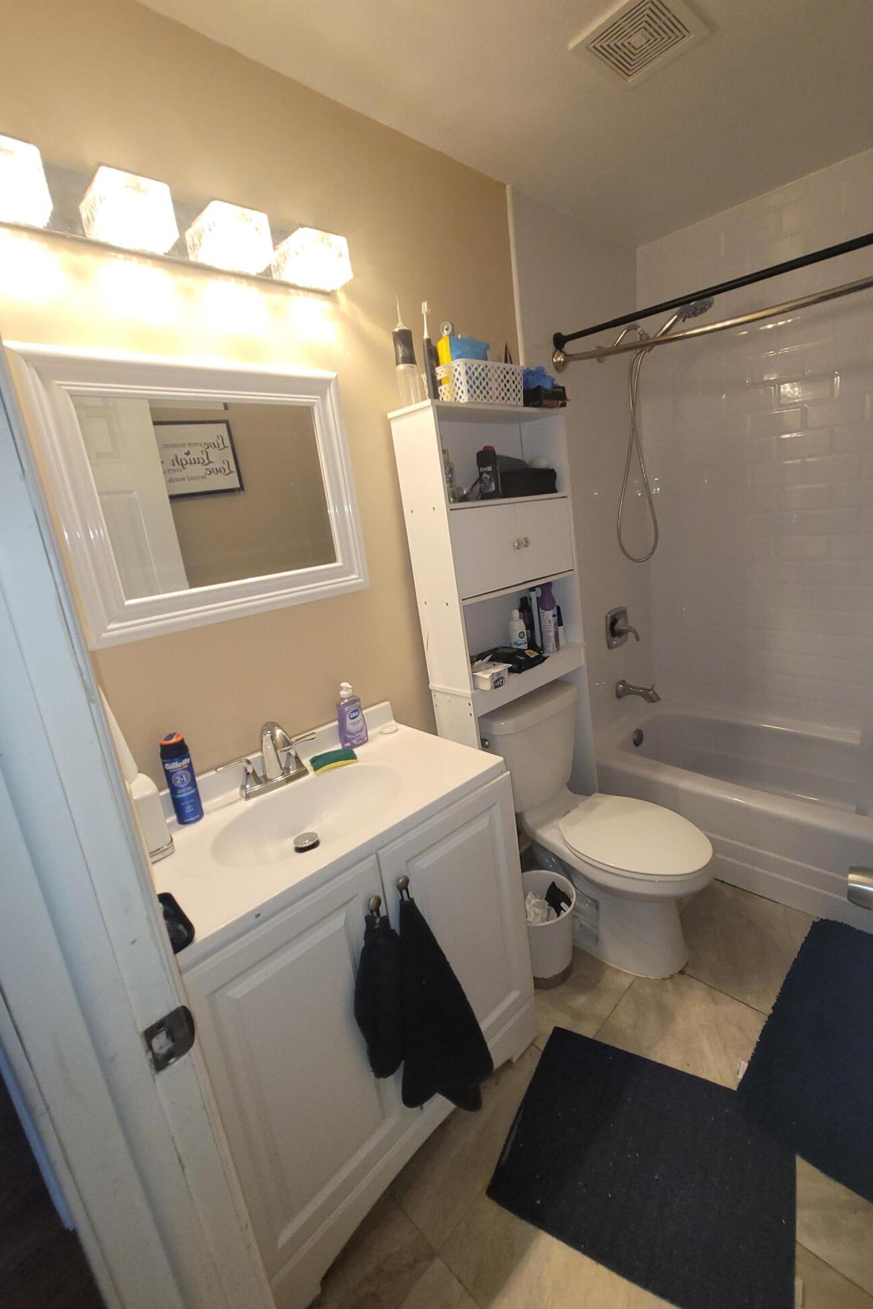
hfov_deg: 80.6
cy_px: 632
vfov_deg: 104.2
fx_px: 509
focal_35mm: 14
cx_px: 507
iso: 125
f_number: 2.2
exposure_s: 1/60
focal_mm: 2.2
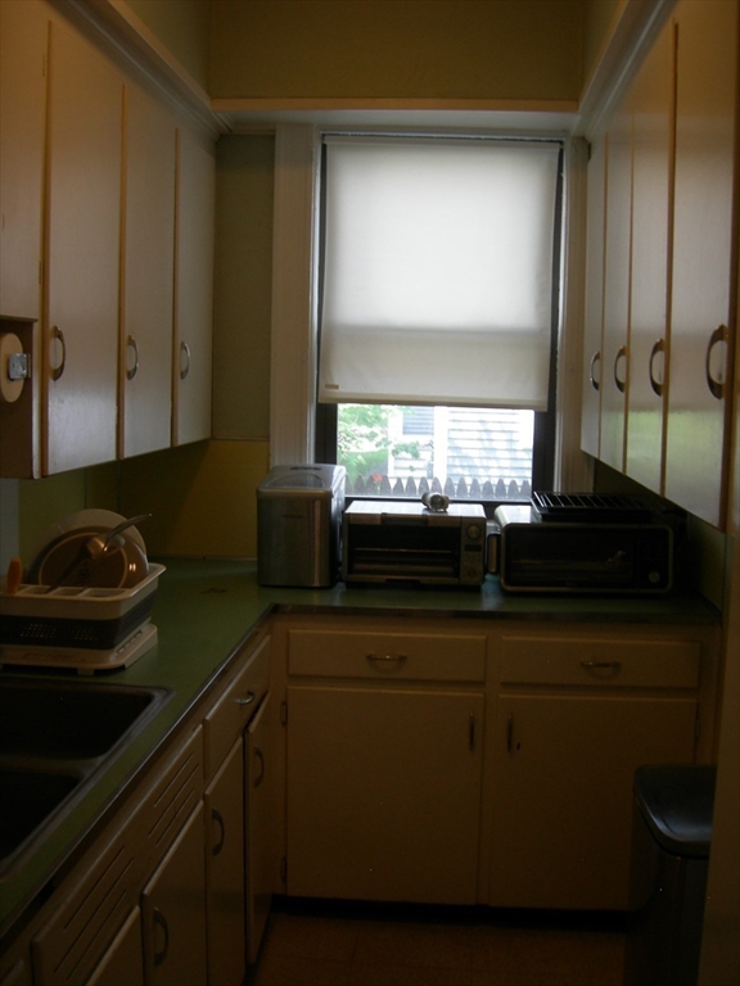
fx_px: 1026
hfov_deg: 39.7
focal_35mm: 36
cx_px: 370
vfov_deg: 51.4
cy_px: 493
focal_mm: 7.5
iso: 64
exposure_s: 1/56.1
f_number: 3
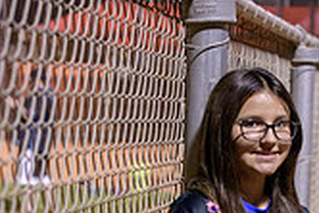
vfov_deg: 7.0
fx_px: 1685
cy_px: 413
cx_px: 244
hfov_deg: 10.8
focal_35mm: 190
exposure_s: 1/250
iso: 4000
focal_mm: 70
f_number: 5
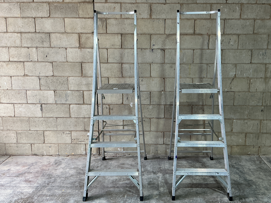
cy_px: 99
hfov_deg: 51.2
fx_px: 282
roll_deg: -0.8
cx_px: 155
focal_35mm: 36
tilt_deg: -12.3
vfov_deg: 39.7
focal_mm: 3
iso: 40
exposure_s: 1/100
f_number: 1.8
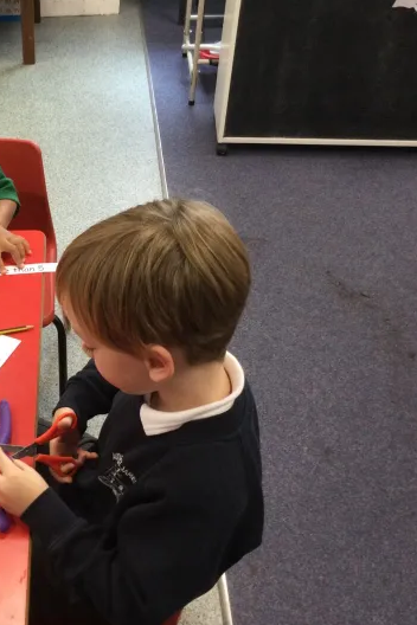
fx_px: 764
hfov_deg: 28.9
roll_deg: +2.8
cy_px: 308
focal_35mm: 44
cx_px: 20
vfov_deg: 44.5
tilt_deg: -39.3
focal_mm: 3.3
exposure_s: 1/33
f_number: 2.4
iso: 80
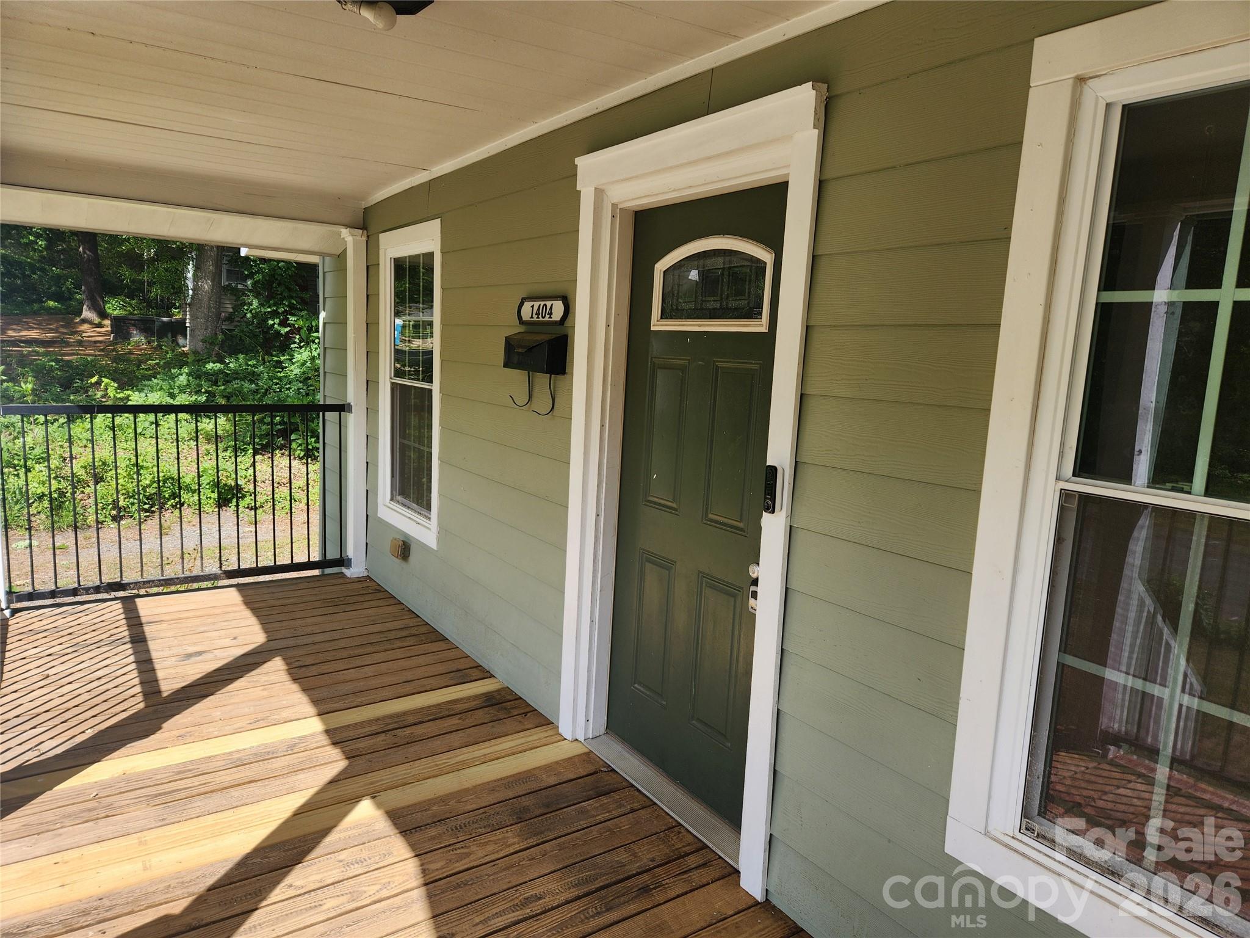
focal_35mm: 23
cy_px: 469
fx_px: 831
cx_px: 625
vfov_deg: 58.9
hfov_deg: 73.9
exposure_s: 1/701
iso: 20
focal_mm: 5.4
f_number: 1.8
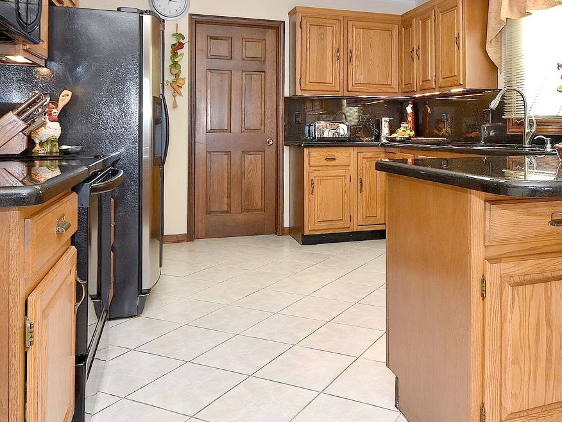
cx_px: 376
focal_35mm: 32
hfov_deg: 55.6
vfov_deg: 43.2
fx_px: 520
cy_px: 125
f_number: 7.1
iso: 320
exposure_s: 1/25
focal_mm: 12
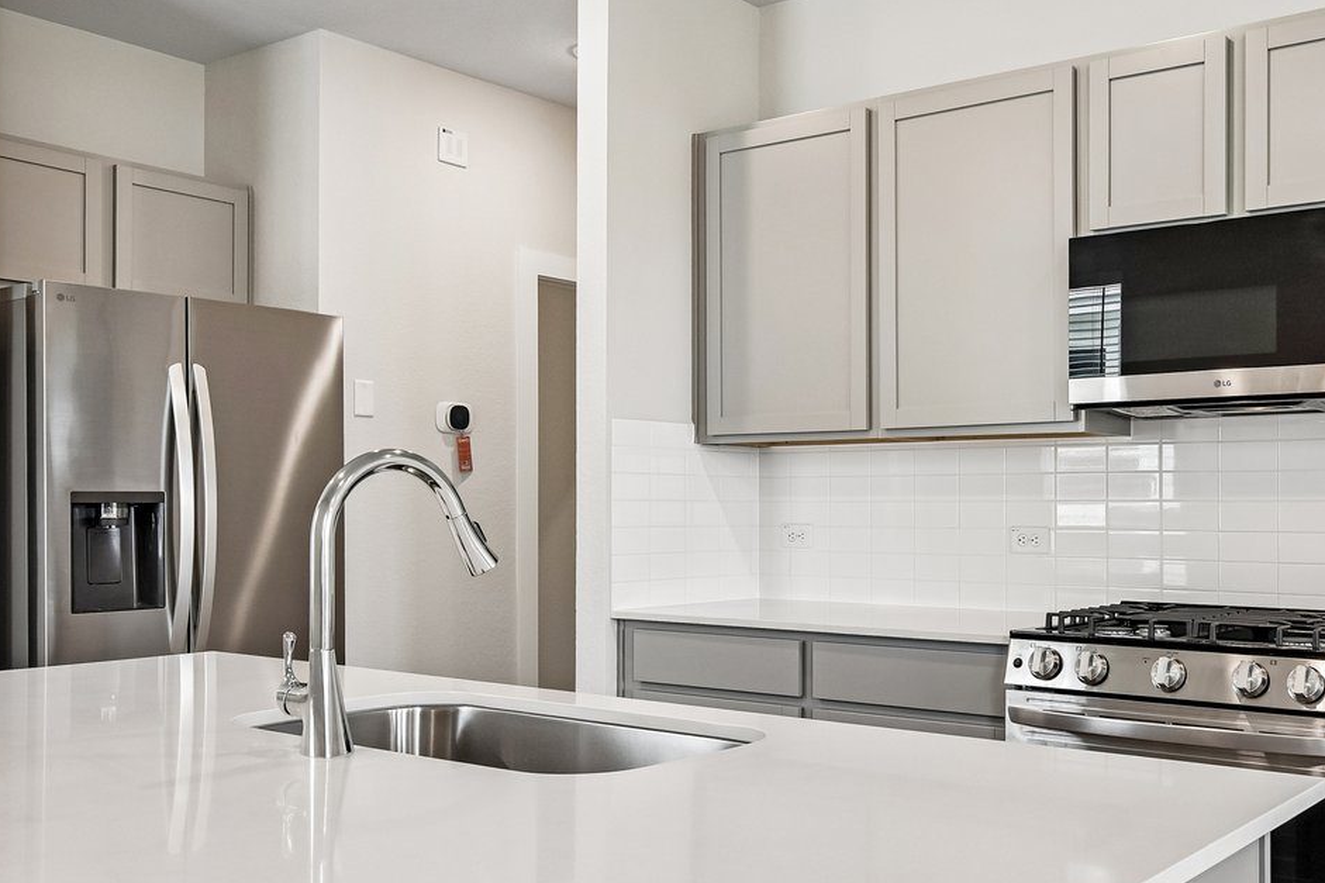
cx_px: 842
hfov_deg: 51.3
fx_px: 1361
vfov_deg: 35.9
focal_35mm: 37
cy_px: 505
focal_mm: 17
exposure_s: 1/15
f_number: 8
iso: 220
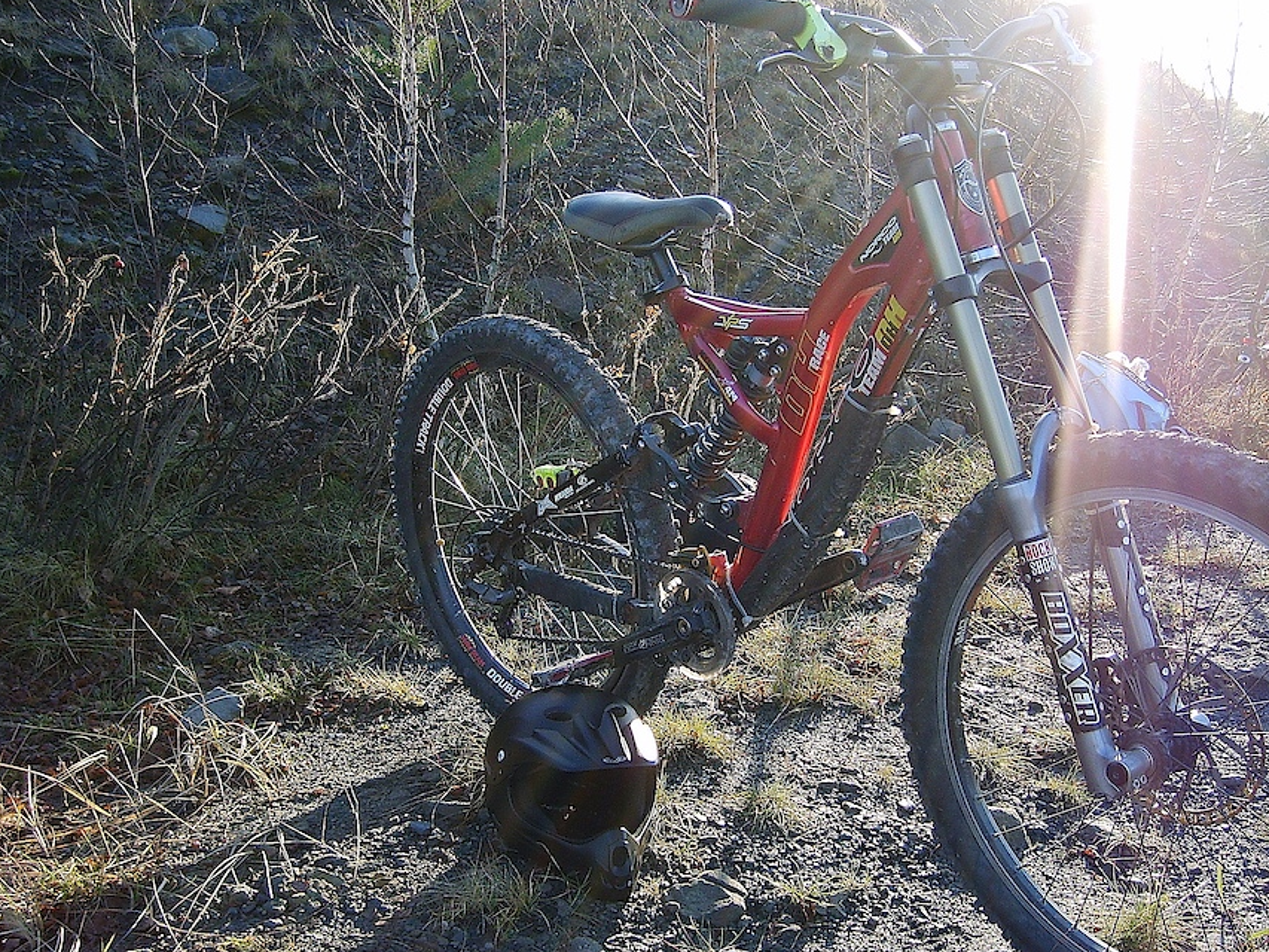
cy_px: 509
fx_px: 1540
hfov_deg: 44.8
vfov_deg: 34.3
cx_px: 675
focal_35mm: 42
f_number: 2.8
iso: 50
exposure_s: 1/250
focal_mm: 5.8
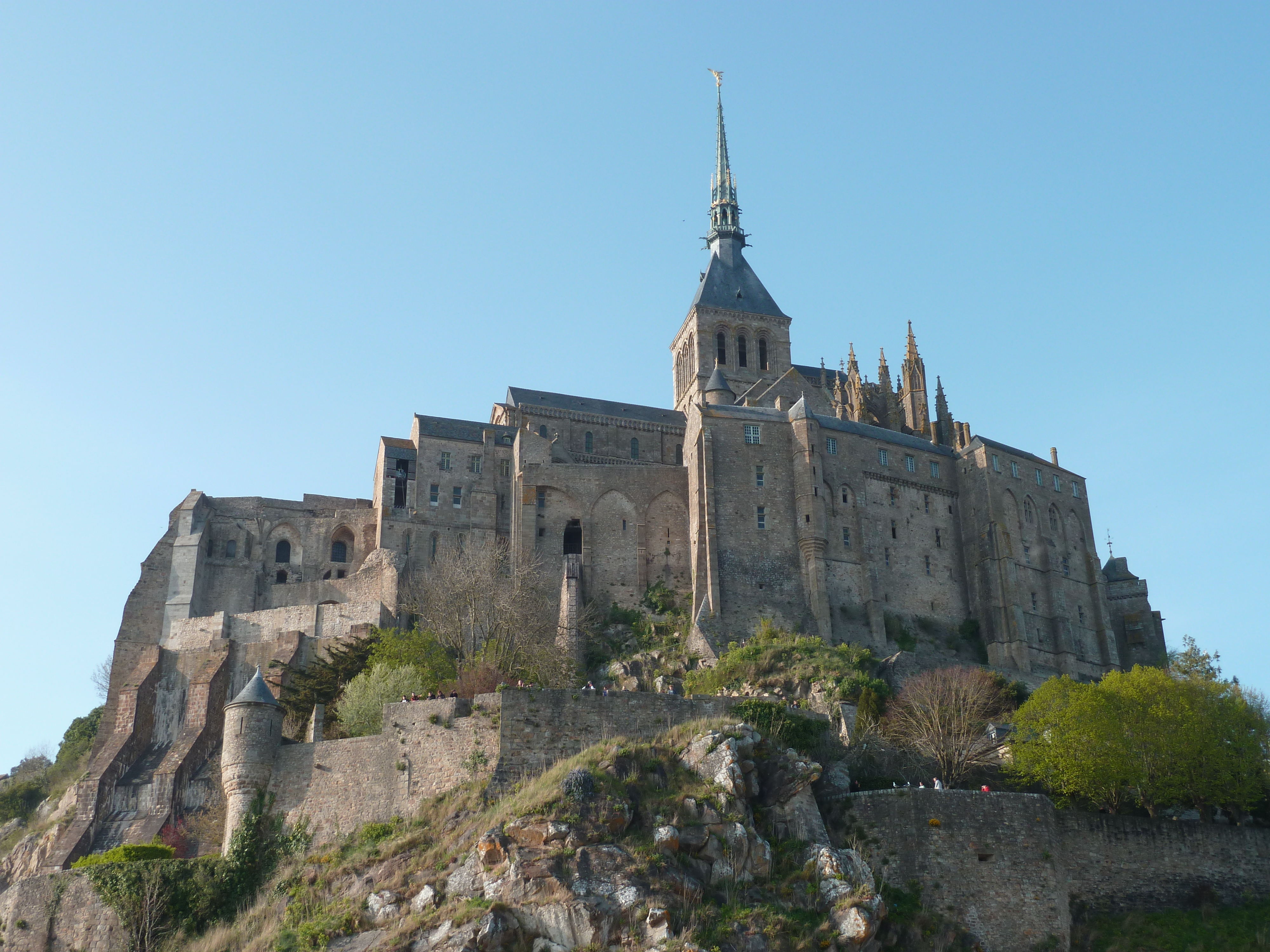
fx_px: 1614
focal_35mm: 44
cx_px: 635
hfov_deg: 42.9
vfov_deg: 32.9
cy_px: 476
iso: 80
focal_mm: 7.3
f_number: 4
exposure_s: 1/320
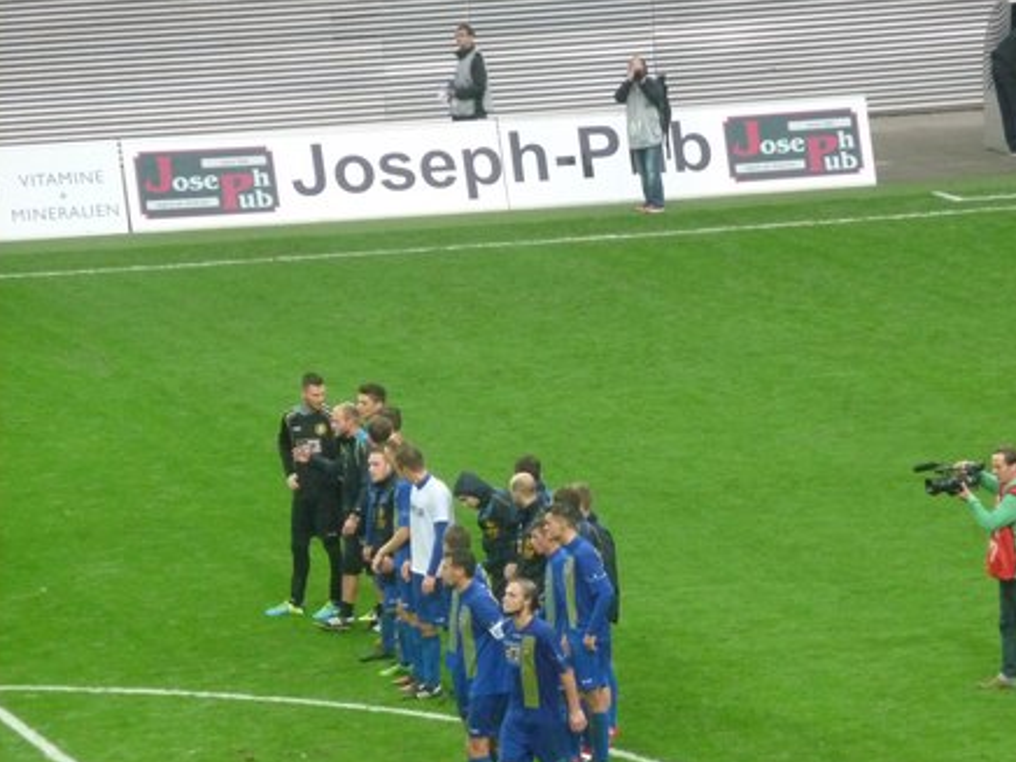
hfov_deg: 5.8
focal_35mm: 342
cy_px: 433
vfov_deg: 4.3
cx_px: 614
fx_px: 10038
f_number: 4.9
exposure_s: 1/60
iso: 640
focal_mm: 47
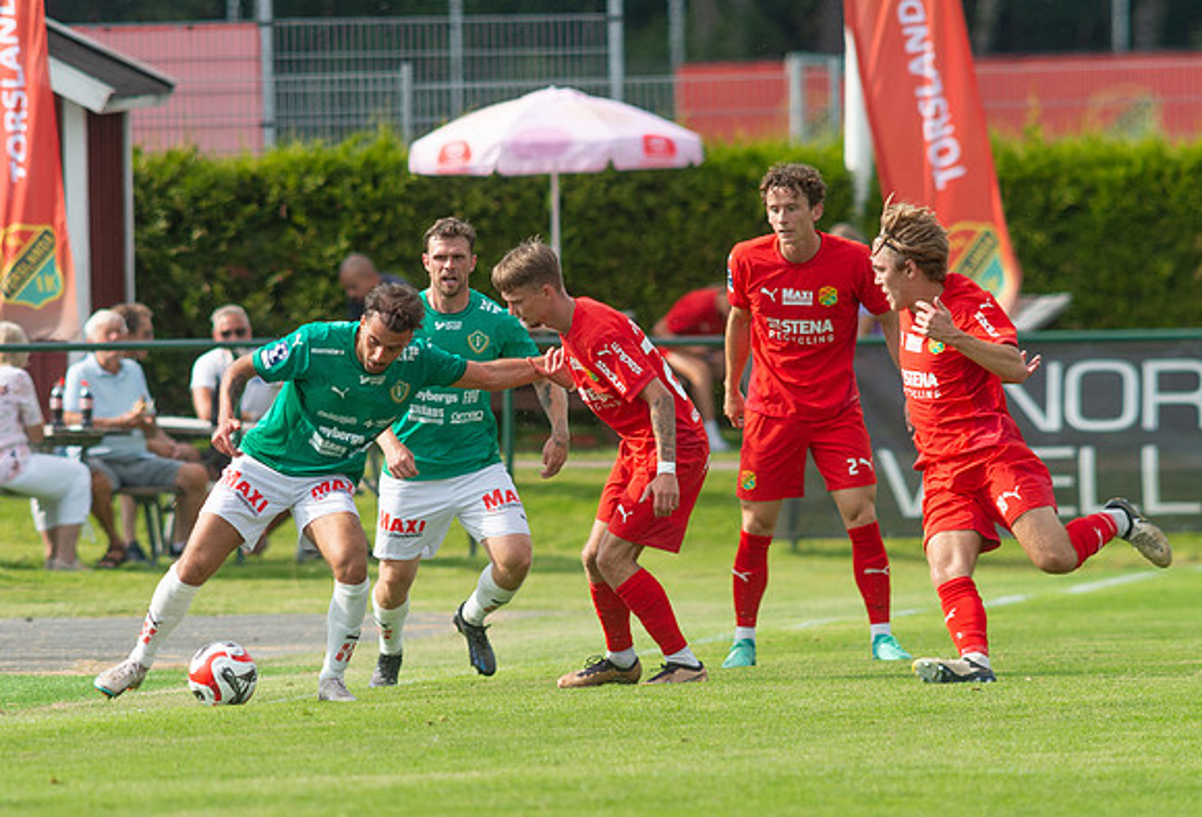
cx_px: 522
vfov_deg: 2.1
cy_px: 432
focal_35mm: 678
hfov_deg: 3.0
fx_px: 22778
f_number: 4.5
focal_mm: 420
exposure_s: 1/1600
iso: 320
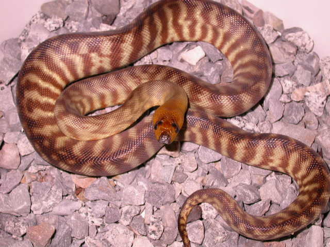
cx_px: 165
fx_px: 562
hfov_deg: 32.7
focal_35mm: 59
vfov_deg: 24.8
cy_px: 124
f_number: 3
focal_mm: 12.2
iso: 100
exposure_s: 1/60.3
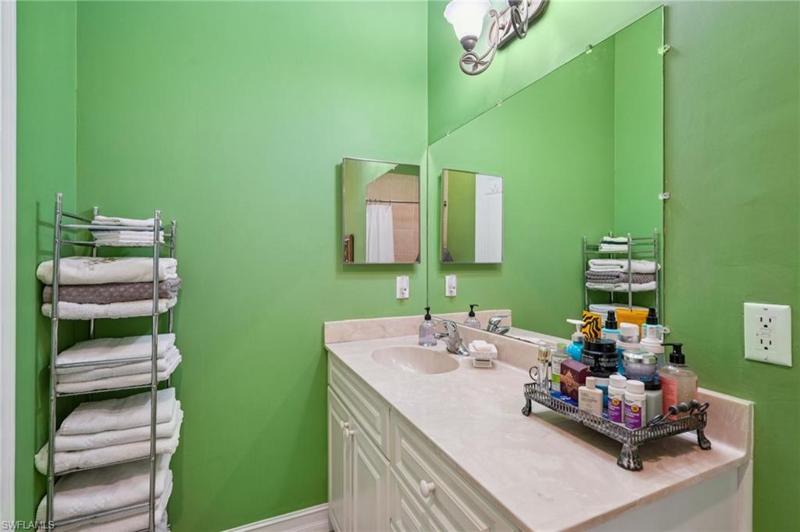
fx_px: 377
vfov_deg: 70.3
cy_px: 266
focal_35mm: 17
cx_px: 400
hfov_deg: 93.3
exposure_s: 1/6
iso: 400
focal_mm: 17
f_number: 8
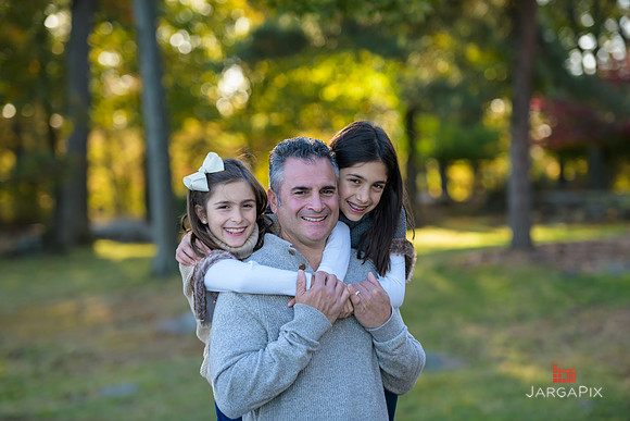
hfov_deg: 17.6
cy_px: 210
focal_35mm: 116
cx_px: 315
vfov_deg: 11.8
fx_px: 2030
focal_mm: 116
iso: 200
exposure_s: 1/320
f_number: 3.2
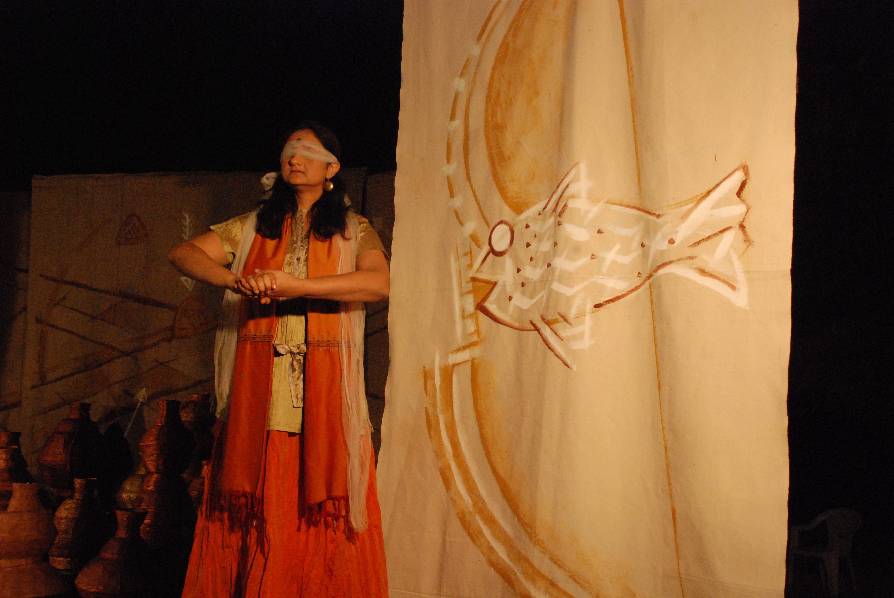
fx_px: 1193
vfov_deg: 28.2
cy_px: 299
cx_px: 447
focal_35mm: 48
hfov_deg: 41.1
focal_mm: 32
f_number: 10
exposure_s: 1/60
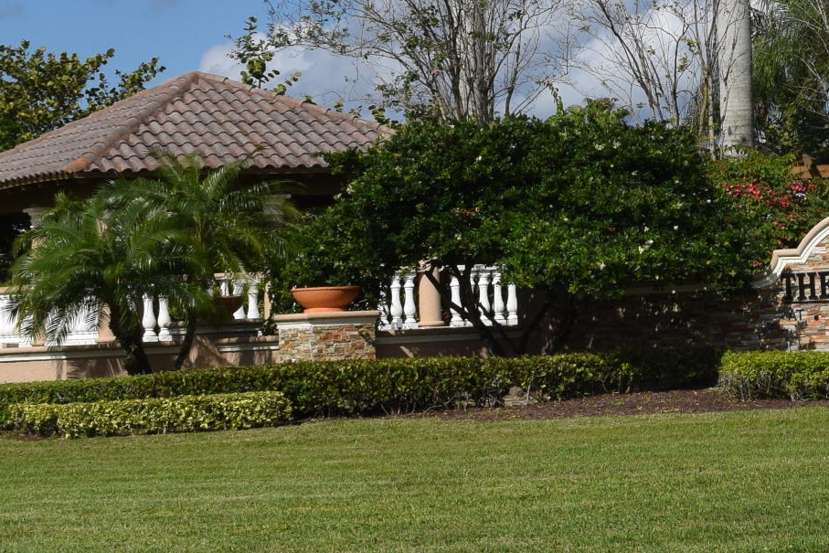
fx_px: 2971
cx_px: 1053
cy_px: 83
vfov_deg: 10.6
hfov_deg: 15.2
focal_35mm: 129
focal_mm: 26
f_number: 13
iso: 200
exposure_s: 1/500
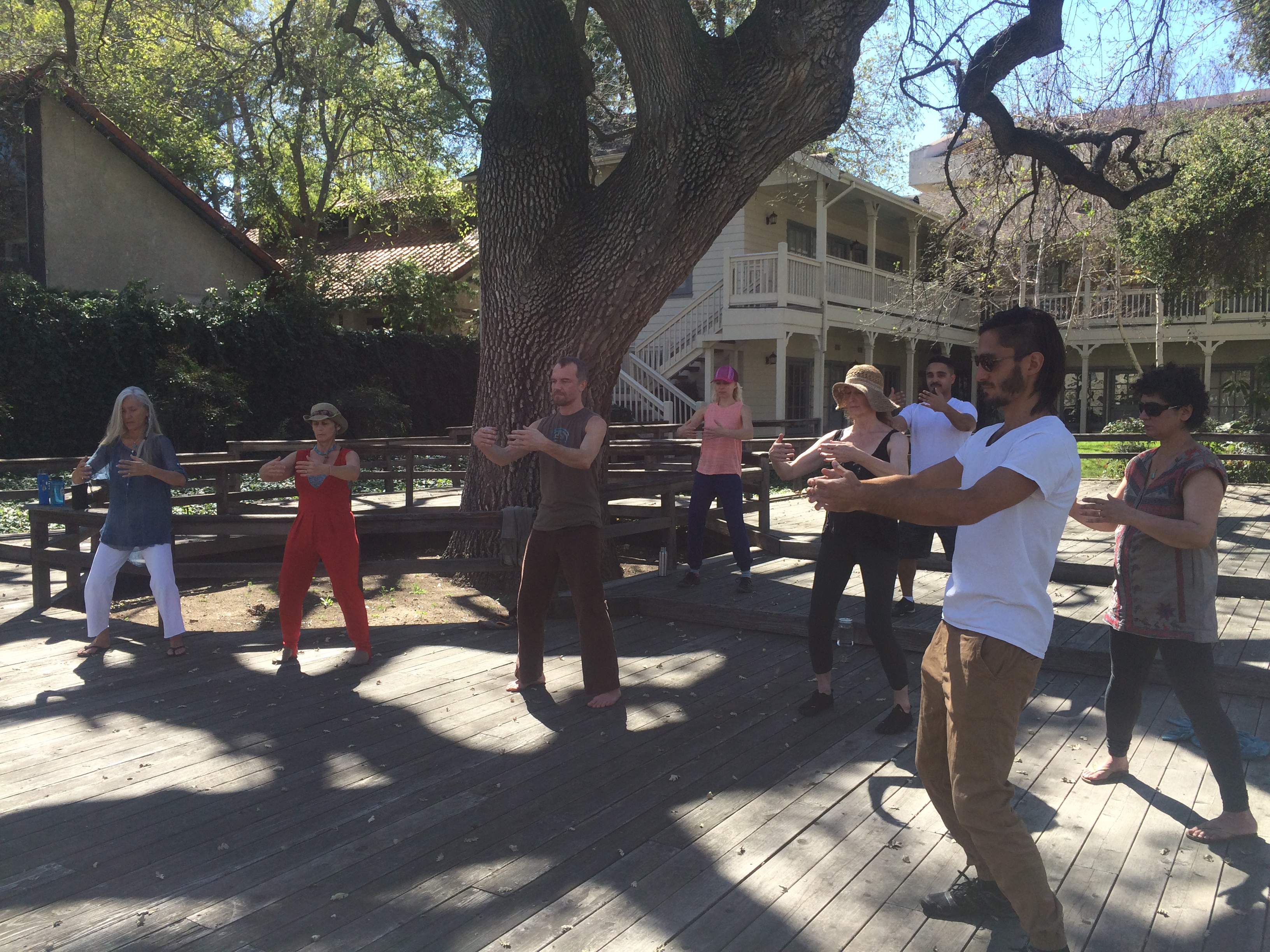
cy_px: 476
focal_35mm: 29
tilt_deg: -2.5
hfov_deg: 61.7
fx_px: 1064
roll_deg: -0.9
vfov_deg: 48.2
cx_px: 635
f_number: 2.2
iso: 32
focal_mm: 4.15
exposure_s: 1/774
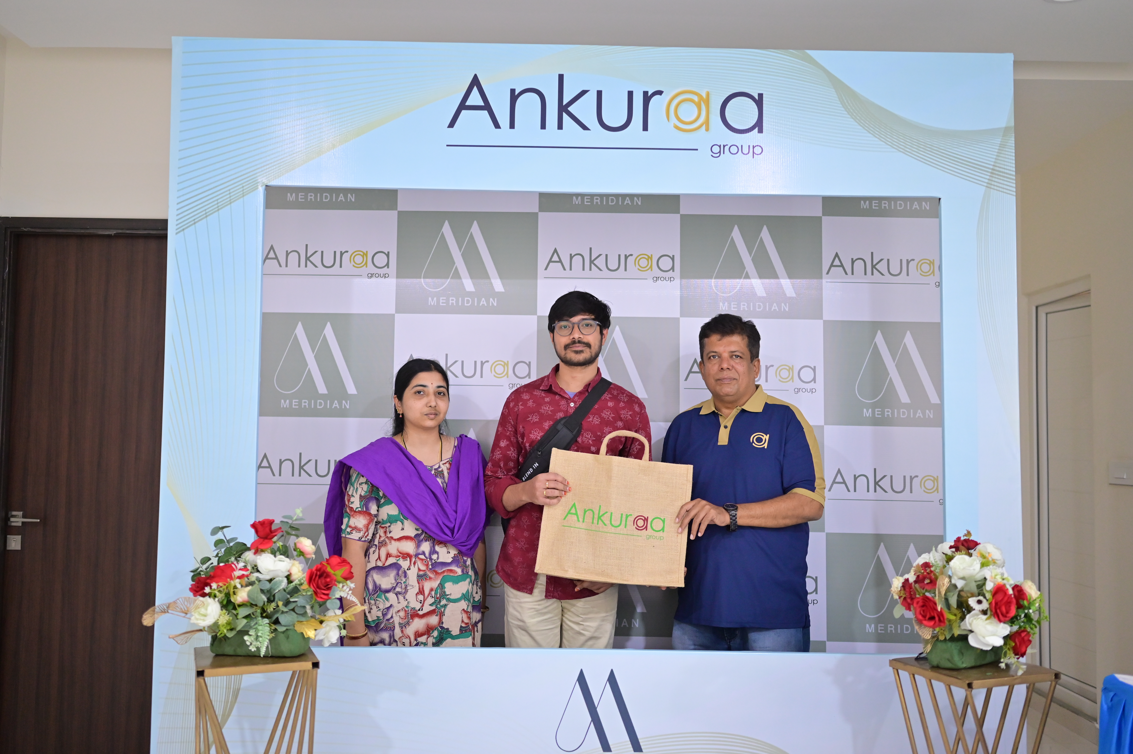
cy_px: 377
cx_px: 566
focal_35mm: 35
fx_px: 1101
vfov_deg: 37.8
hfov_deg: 54.5
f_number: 1.8
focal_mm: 35
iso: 2000
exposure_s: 1/125
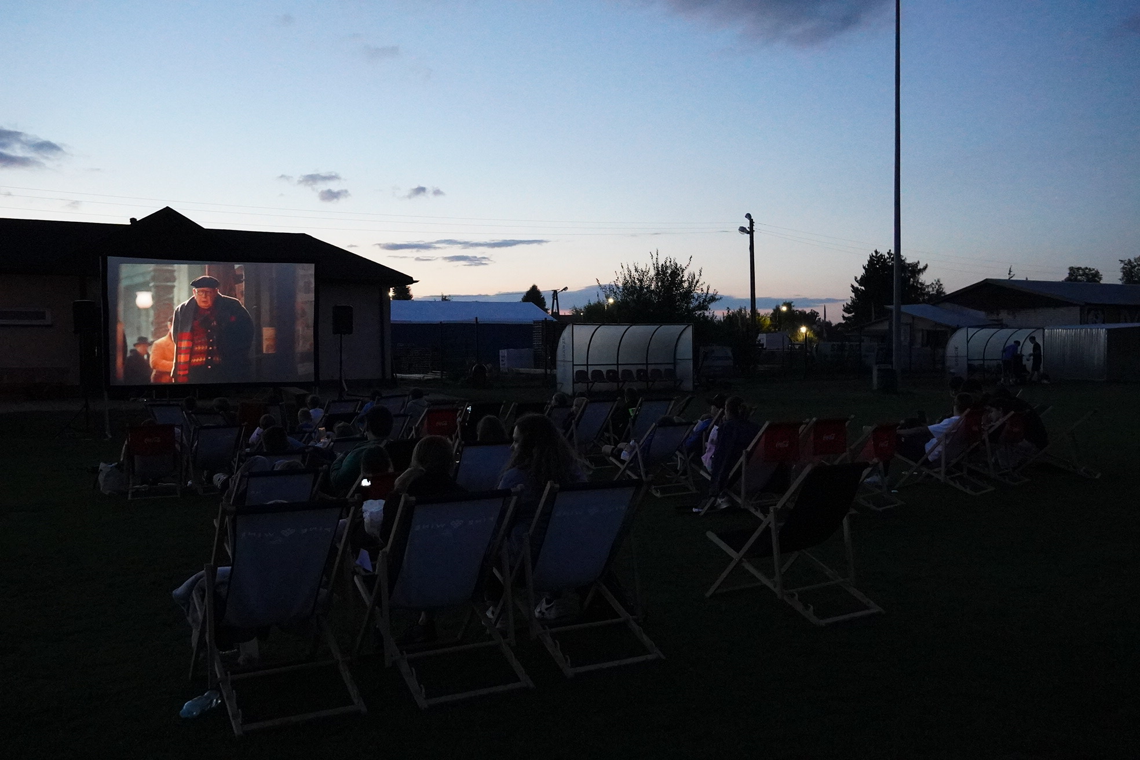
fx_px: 1045
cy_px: 380
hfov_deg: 57.2
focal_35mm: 33
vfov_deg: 40.0
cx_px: 570
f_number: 4
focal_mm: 22
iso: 12800
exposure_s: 1/80
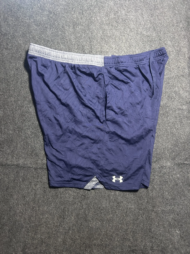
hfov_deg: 53.1
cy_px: 127
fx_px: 190
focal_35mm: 26
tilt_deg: -61.7
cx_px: 95
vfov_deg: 67.3
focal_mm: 5.7
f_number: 1.5
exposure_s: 1/33
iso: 500
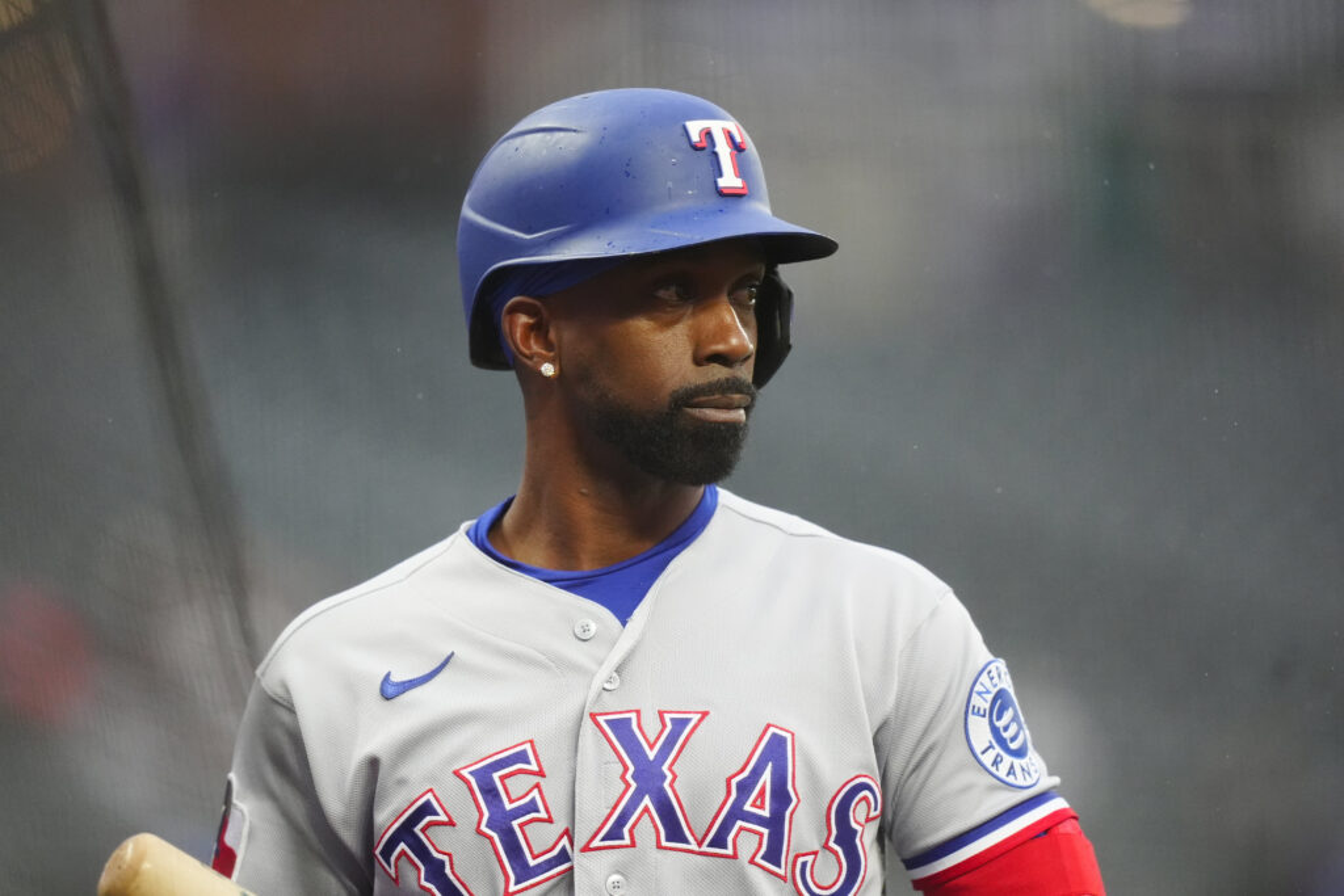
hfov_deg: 5.2
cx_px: 672
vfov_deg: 3.4
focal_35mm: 400
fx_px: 14934
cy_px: 448
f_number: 2.8
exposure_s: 1/3200
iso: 5000
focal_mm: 400
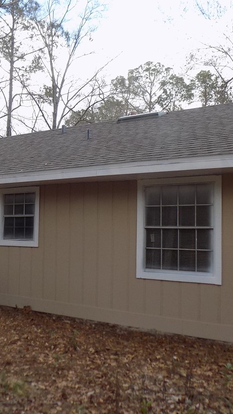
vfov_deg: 43.6
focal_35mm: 47
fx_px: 516
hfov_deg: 25.3
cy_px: 180
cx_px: 81
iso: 80
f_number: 3.1
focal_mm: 4
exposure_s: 1/250
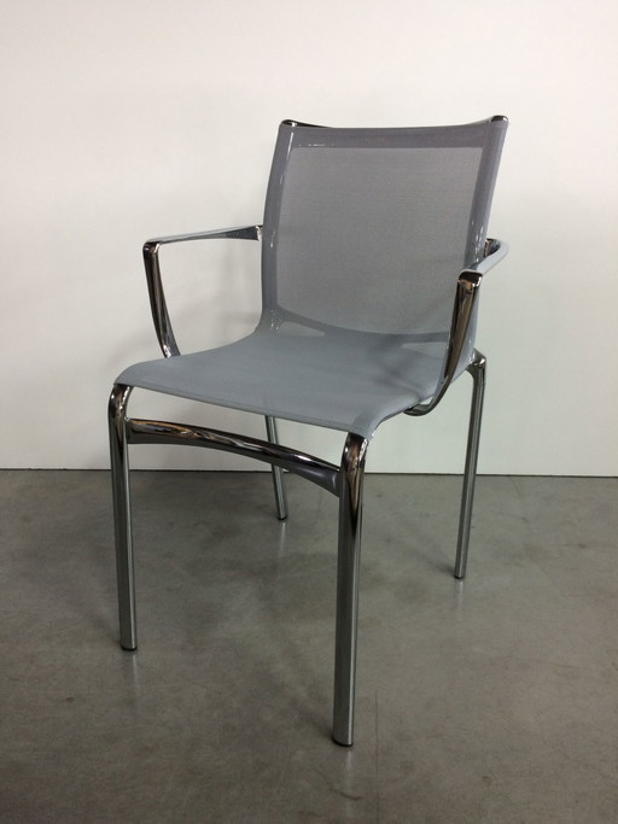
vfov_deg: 61.7
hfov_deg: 48.2
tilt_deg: -20.5
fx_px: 691
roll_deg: +0.0
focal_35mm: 29
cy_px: 412
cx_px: 309
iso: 125
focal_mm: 4.15
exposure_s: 1/33
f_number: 2.2
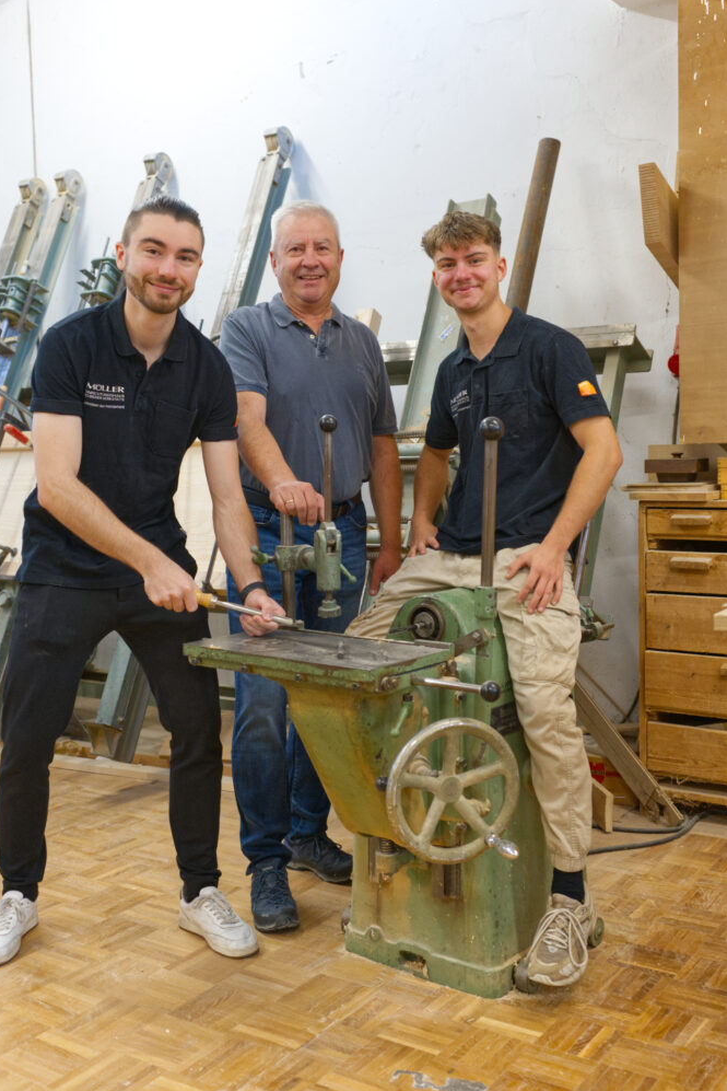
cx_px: 368
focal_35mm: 38
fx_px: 1151
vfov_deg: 50.7
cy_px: 532
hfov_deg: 35.1
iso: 1600
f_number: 4
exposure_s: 1/160
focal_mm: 37
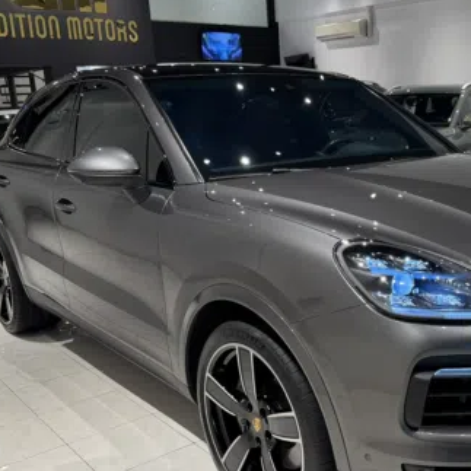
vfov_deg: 39.8
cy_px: 284
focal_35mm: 42
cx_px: 360
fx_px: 647
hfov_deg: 38.8
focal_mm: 6.76
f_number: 1.78
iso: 100
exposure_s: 1/100
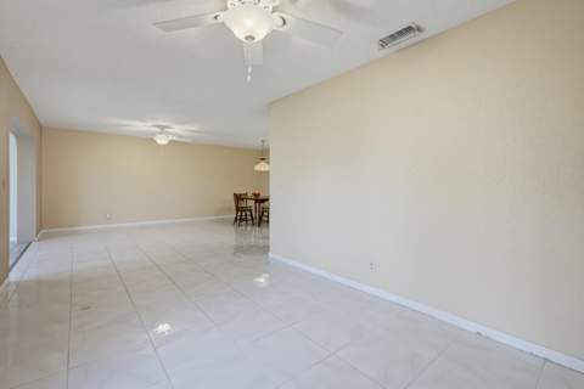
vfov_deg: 73.7
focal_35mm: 16
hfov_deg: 96.7
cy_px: 194
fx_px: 260
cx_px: 292
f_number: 3.5
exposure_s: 1/50
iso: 800
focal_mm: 16
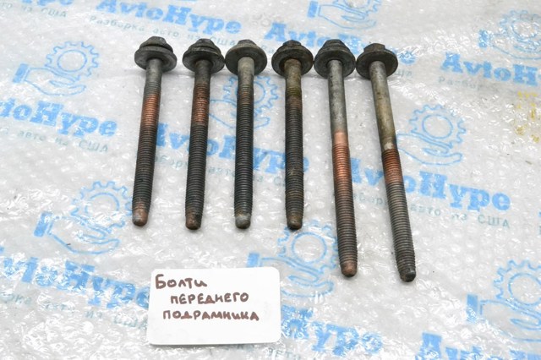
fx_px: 653
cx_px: 270
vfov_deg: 30.8
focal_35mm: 44
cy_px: 180
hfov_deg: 45.0
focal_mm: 29
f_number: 11
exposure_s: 1/160
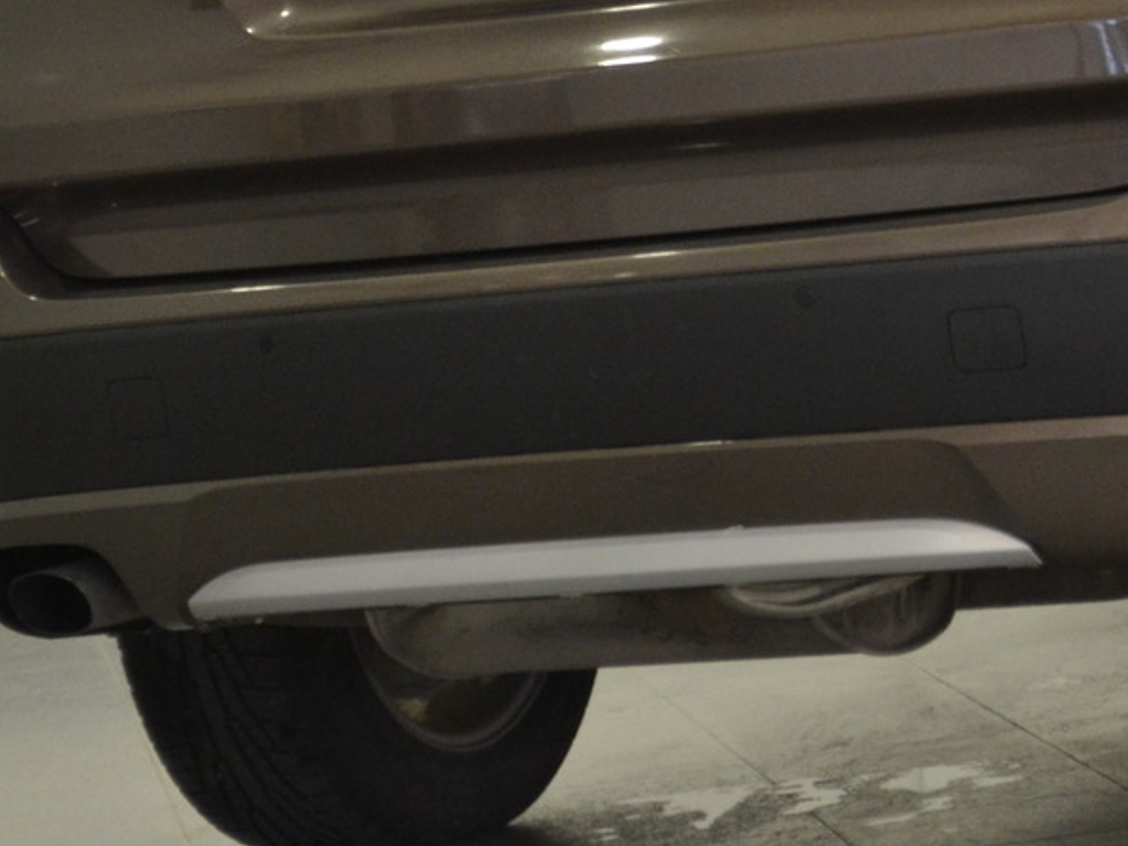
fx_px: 6983
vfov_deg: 6.9
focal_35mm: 214
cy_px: -23
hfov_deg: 9.1
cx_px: 1354
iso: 1100
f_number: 5.6
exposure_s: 1/15
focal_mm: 55
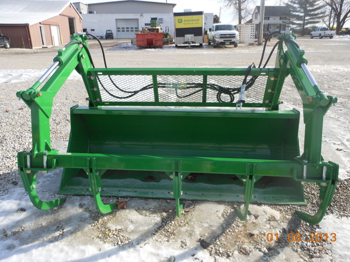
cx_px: 175
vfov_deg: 49.7
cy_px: 131
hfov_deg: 63.4
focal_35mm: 28
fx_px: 283
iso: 80
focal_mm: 5
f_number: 3.7
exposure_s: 1/500
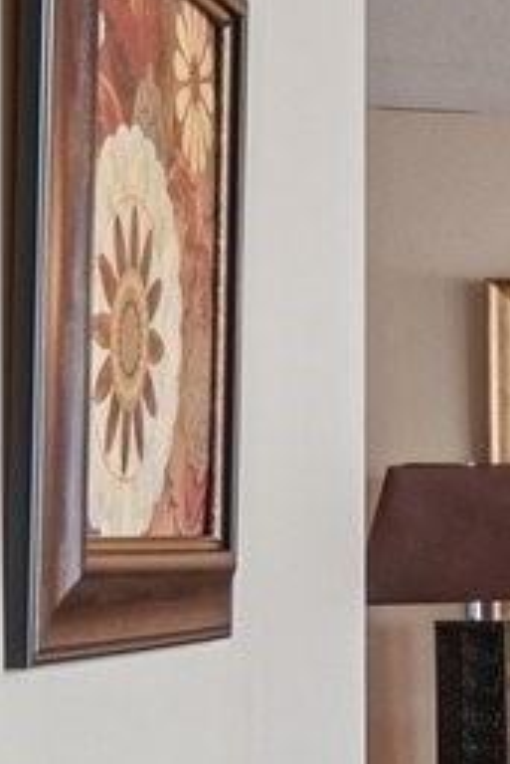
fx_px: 2546
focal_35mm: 120
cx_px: 2231
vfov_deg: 16.9
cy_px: 619
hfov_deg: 7.2
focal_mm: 10
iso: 400
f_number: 8
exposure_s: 1/10
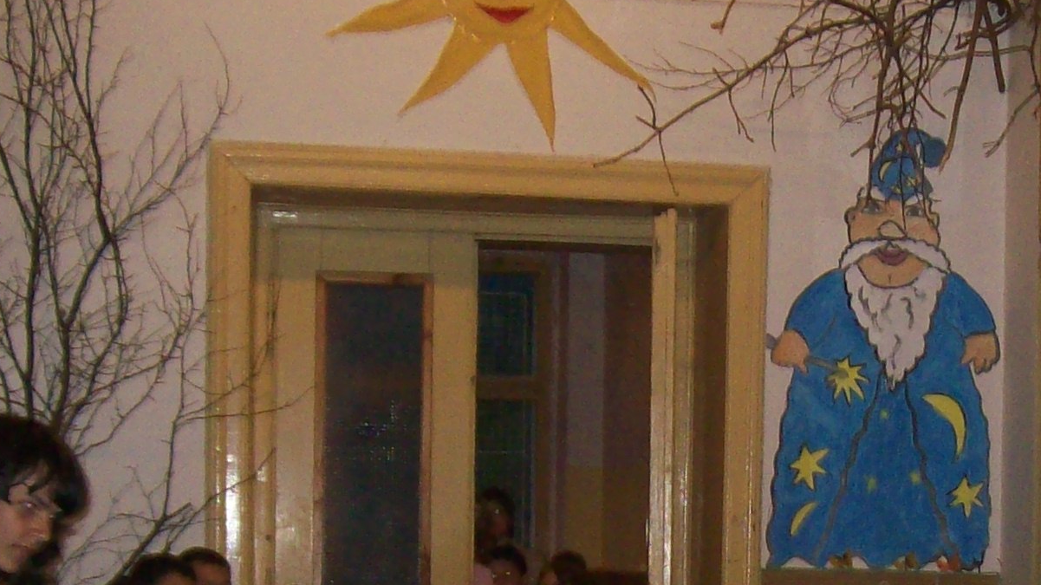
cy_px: 719
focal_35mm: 93
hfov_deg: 22.7
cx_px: 777
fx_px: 2567
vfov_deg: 12.7
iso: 200
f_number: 2.7
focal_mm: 6
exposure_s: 1/64
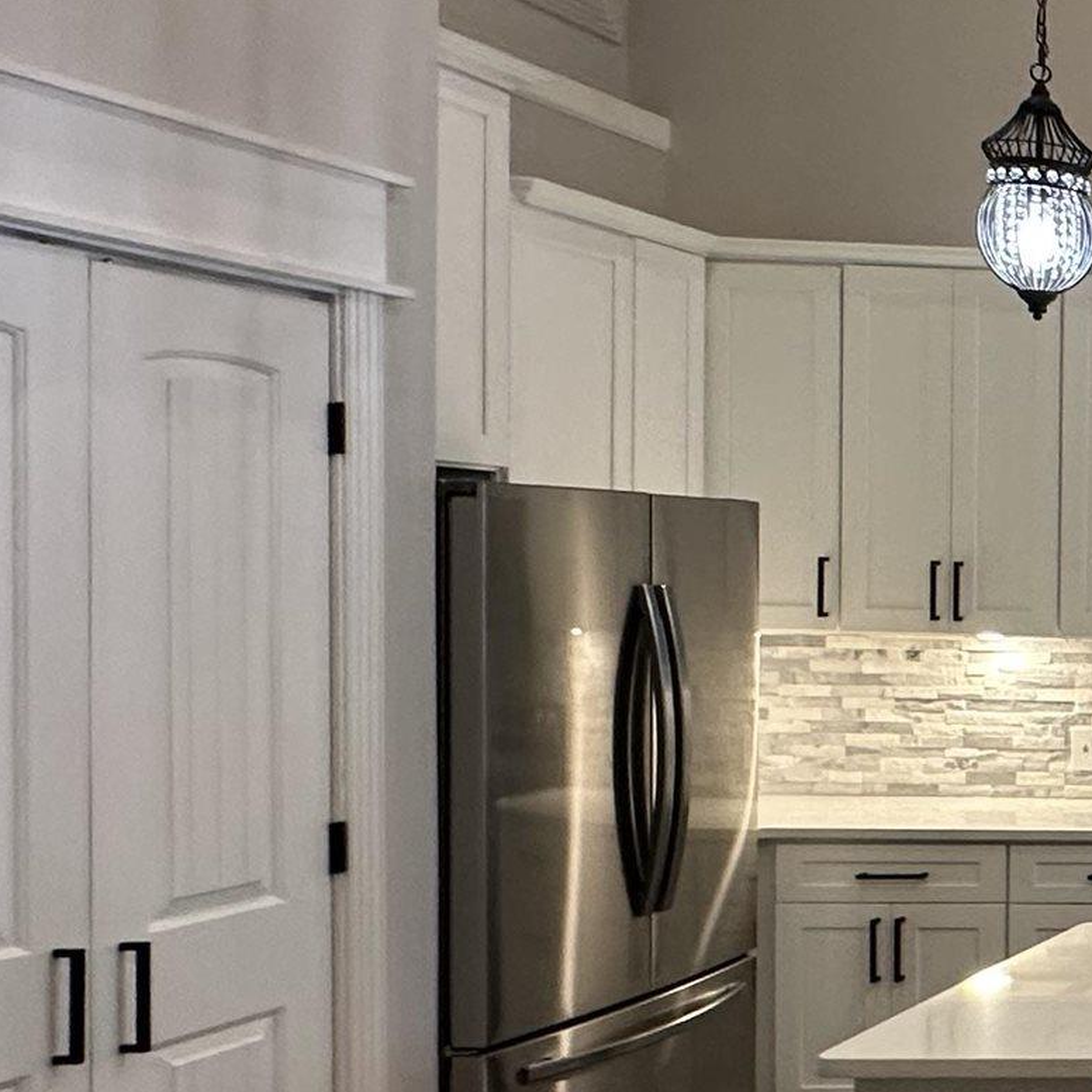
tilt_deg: -1.0
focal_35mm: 49
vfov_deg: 34.6
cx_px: 1910
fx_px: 1749
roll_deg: -1.2
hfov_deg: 22.5
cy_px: 621
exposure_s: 1/120
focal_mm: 2.22
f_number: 2.2
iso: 200
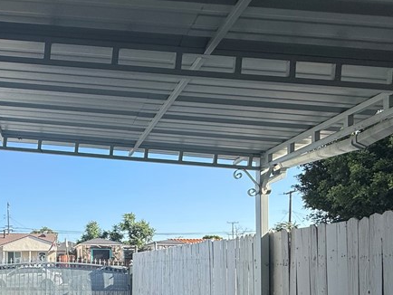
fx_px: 375
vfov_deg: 40.3
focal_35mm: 33
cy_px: 255
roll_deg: -0.4
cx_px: 52
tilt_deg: +0.8
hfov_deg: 50.2
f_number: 2.2
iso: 50
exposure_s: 1/1572
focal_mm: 2.22
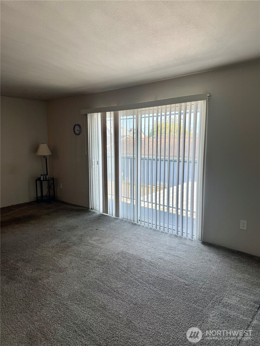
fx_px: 240
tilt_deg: -7.5
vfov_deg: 71.6
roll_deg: -0.3
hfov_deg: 56.8
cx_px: 130
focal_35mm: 24
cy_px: 173
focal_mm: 6.76
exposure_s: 1/426
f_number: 1.78
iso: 100
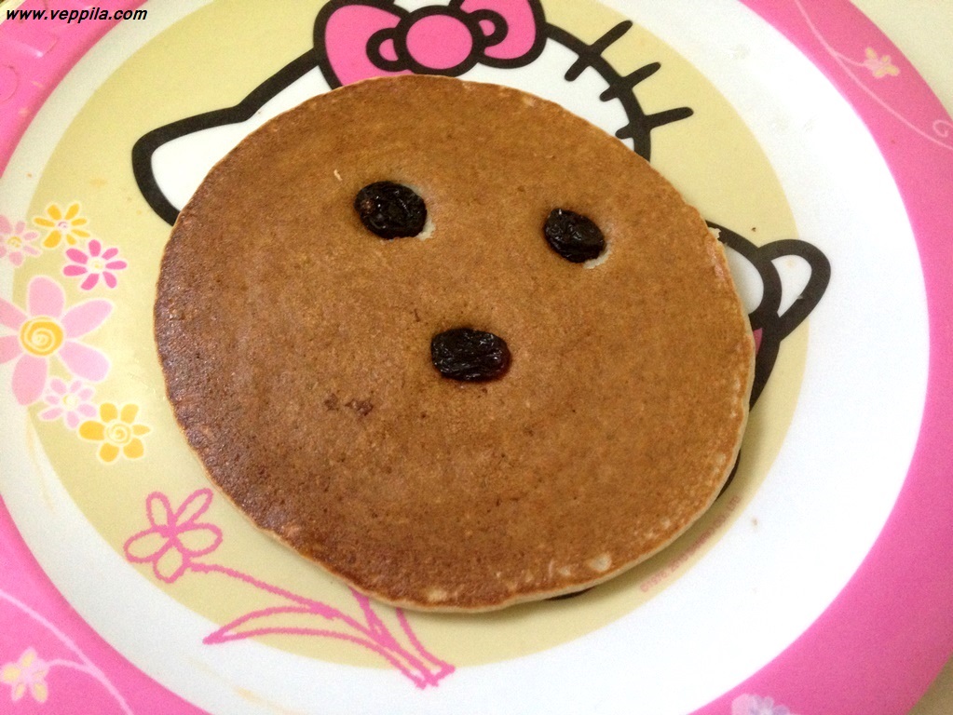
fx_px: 909
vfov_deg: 43.0
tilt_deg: -65.2
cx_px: 476
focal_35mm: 33
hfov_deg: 55.3
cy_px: 358
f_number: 2.4
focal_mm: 4.12
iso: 320
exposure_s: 1/20
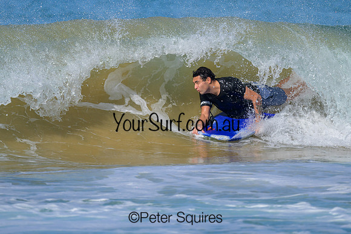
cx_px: 203
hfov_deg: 1.9
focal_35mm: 1101
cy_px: 85
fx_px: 10735
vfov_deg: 1.2
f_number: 6.3
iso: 200
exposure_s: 1/2000
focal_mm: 800
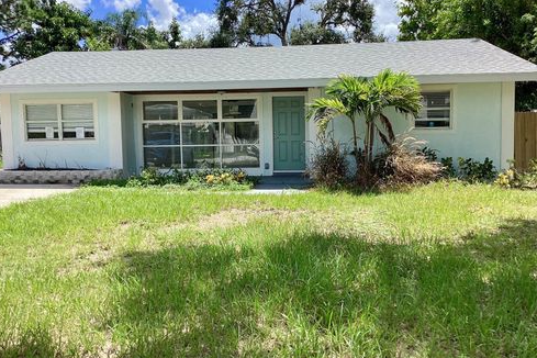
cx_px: 267
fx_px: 492
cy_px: 170
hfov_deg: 57.2
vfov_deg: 40.0
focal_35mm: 33
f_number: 2.4
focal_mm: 3.3
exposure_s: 1/895
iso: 25
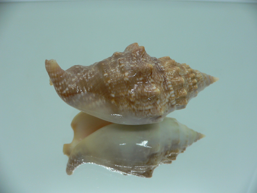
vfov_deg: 40.7
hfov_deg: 52.6
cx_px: 128
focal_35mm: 35
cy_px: 96
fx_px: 260
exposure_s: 1/60
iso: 80
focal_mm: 4.6
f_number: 2.8
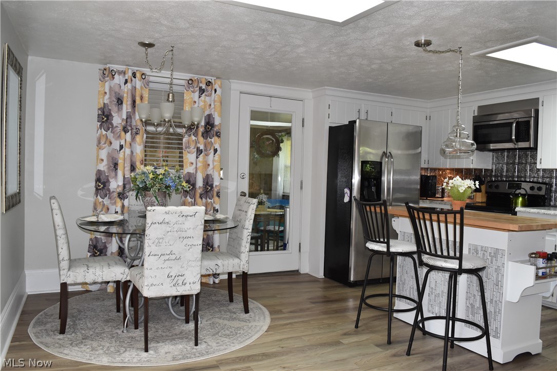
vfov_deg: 47.9
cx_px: 278
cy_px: 186
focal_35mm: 27
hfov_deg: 67.4
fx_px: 418
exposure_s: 1/100
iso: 800
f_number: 5
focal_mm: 18
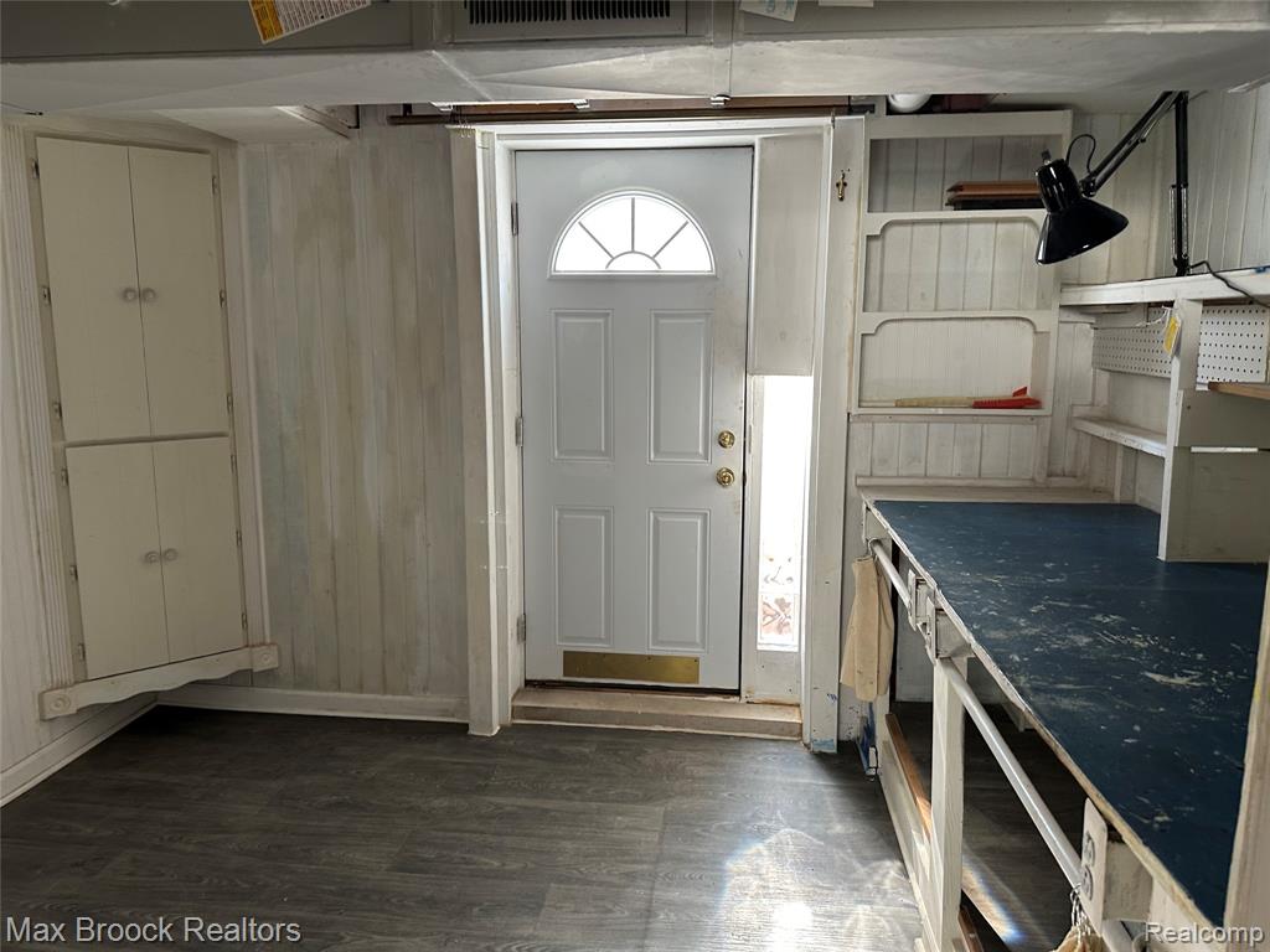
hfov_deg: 71.6
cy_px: 476
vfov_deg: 56.8
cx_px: 635
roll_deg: -0.9
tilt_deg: -10.0
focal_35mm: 24
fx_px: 881
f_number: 1.78
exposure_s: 1/60
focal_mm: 6.86
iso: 160
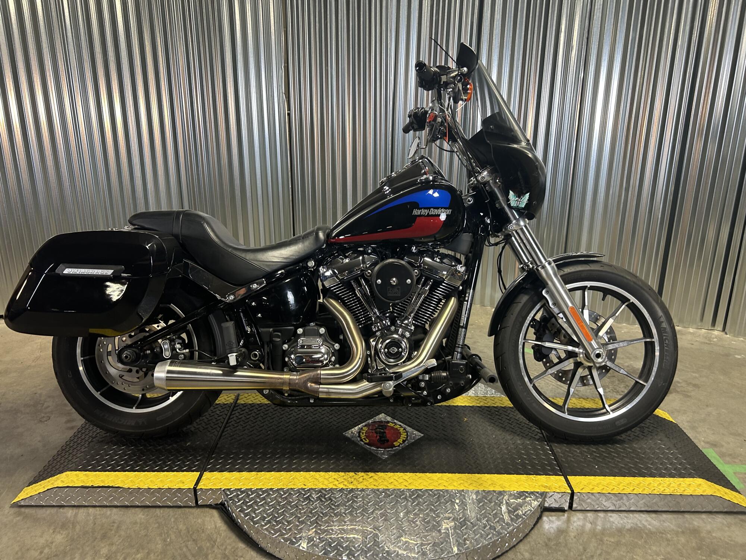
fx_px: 560
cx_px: 373
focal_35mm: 26
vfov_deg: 53.1
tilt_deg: -17.4
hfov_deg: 67.3
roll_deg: -0.7
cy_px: 280
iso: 125
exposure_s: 1/60
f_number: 1.5
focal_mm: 5.7
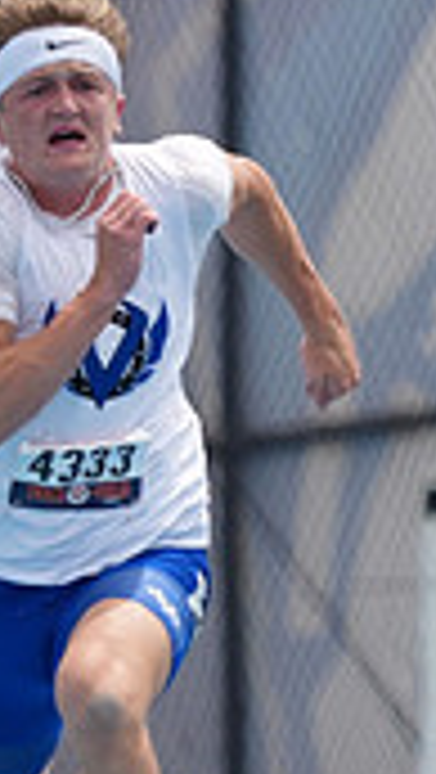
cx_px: -800
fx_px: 43548
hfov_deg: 0.6
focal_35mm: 2123
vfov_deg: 1.0
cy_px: 664
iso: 500
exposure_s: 1/1600
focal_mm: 600
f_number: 6.3
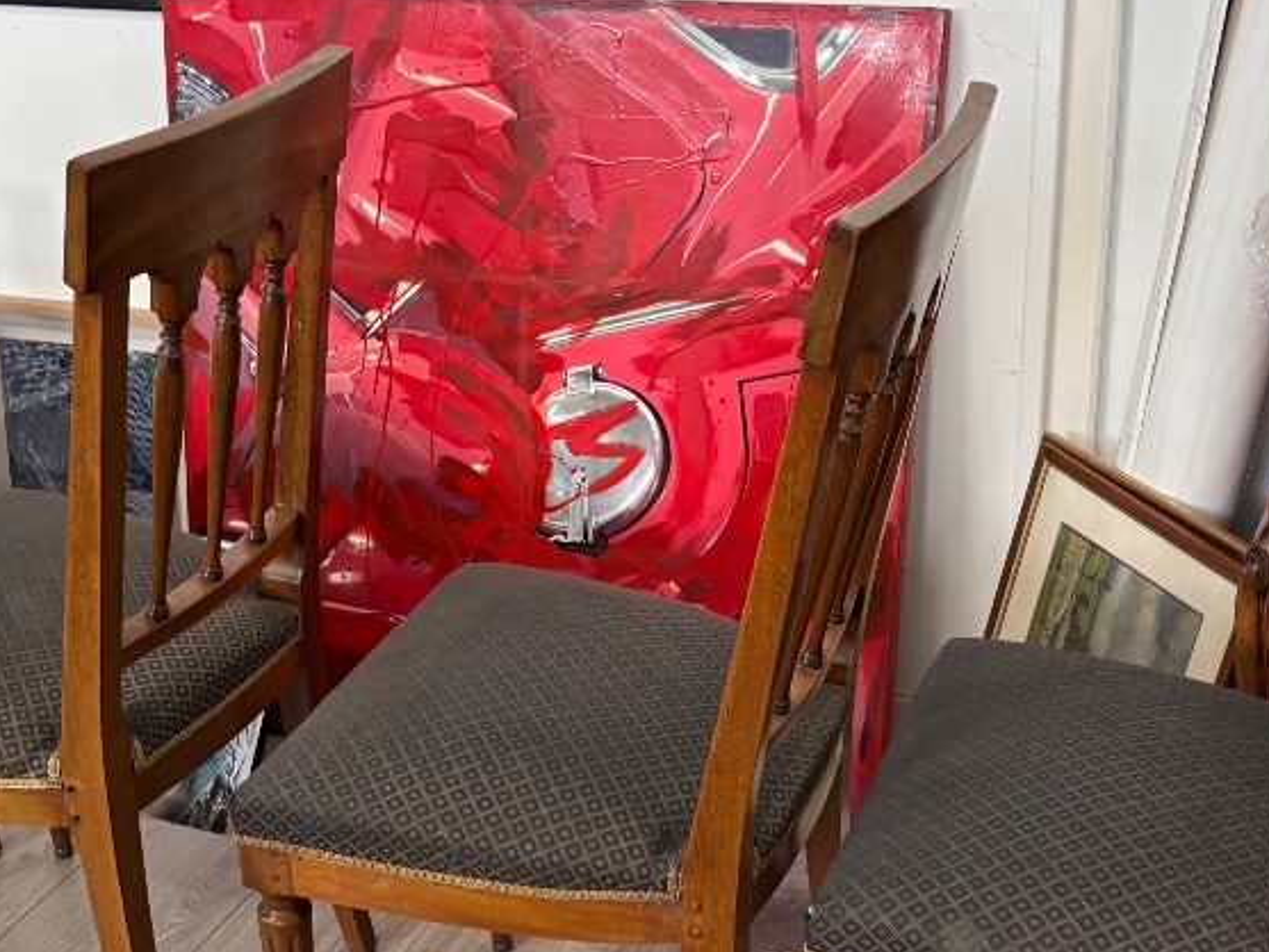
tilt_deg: -26.6
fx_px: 2053
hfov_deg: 34.3
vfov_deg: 26.1
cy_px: 563
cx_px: 590
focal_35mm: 56
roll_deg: +3.0
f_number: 1.6
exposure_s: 1/100
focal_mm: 5.96
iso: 125
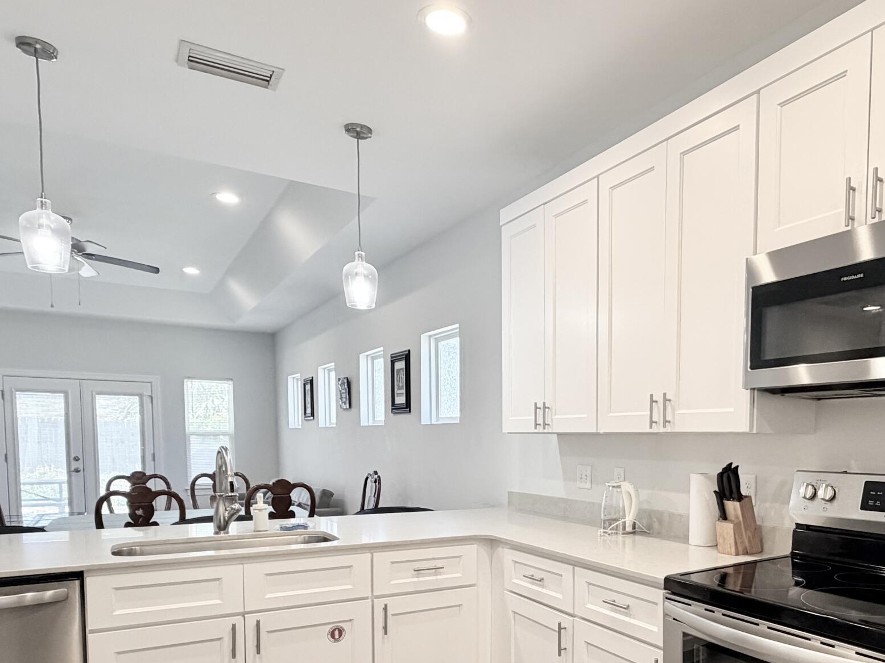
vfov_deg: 49.6
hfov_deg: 63.5
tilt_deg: -3.0
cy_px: 483
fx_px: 690
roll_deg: -1.1
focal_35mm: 27
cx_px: 599
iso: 250
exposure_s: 1/120
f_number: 2.2
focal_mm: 2.22
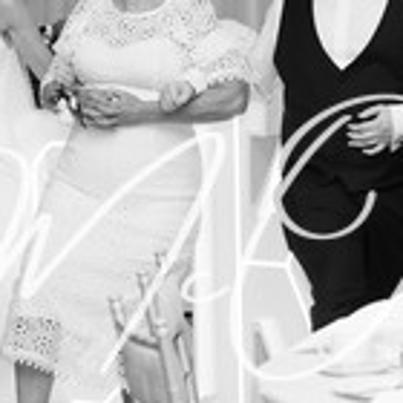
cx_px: 35
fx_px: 2239
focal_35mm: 170
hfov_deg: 10.2
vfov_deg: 10.3
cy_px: 131
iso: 400
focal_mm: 70
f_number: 2.8
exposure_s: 1/200
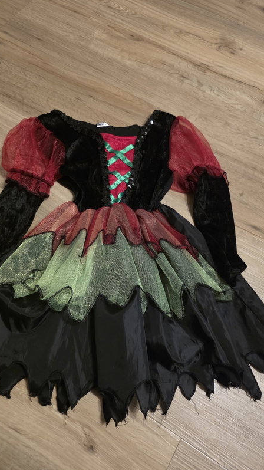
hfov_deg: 44.3
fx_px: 324
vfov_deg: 71.9
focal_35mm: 26
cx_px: 118
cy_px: 237
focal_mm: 6.3
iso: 1600
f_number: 1.7
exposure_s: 1/50
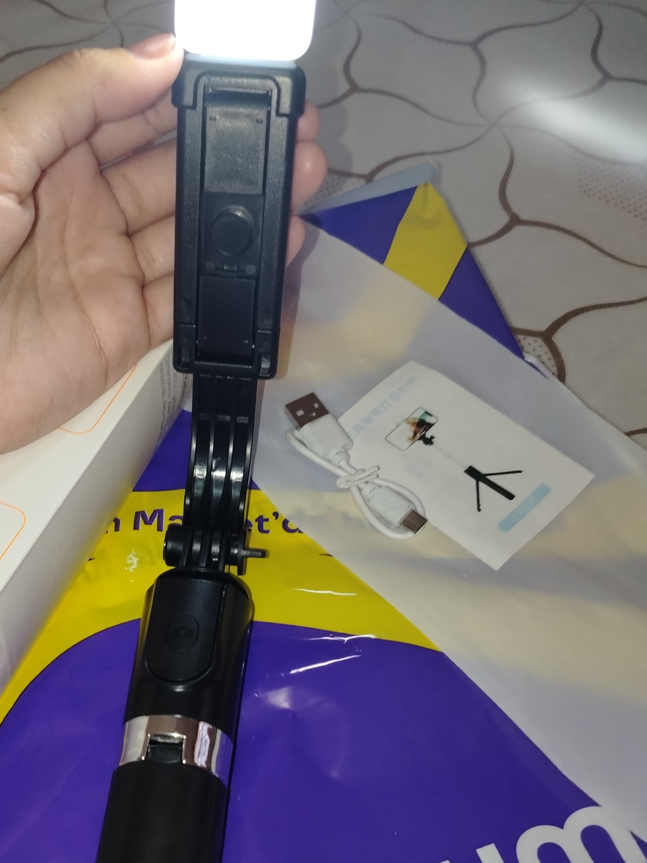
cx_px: 201
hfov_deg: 38.1
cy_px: 622
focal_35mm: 37
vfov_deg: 48.6
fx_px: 922
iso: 625
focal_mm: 5.25
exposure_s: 1/33.3
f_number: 1.75
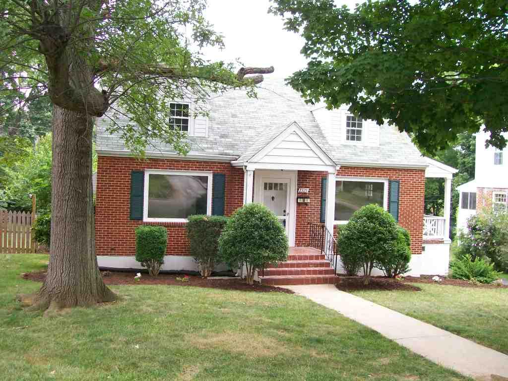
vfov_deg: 39.7
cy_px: 190
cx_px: 254
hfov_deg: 51.4
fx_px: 528
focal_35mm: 36
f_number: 2.7
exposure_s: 1/79.5
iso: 140
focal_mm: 6
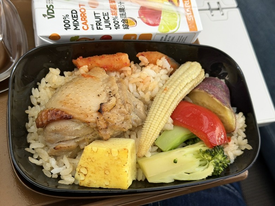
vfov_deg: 30.3
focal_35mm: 48
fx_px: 381
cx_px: 138
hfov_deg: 39.7
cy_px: 103
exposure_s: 1/37
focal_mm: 6.76
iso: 400
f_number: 1.78
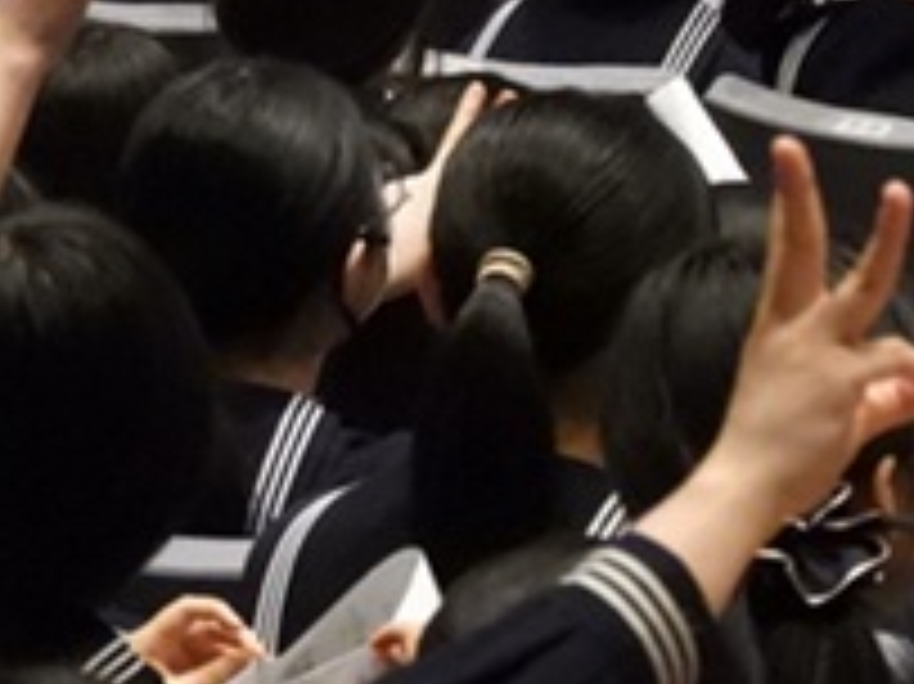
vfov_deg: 1.8
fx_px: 22061
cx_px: 1006
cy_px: 308
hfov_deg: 2.4
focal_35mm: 836
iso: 1600
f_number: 4.5
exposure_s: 1/30
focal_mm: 42.8
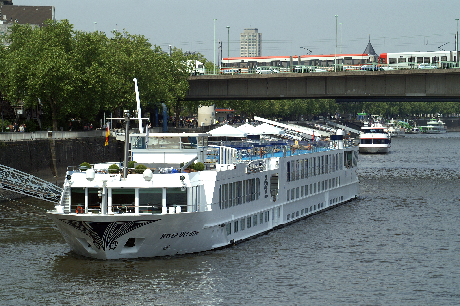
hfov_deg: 13.7
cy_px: 153
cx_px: 230
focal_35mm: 150
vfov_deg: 9.1
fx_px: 1915
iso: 100
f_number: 9
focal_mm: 100
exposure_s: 1/300
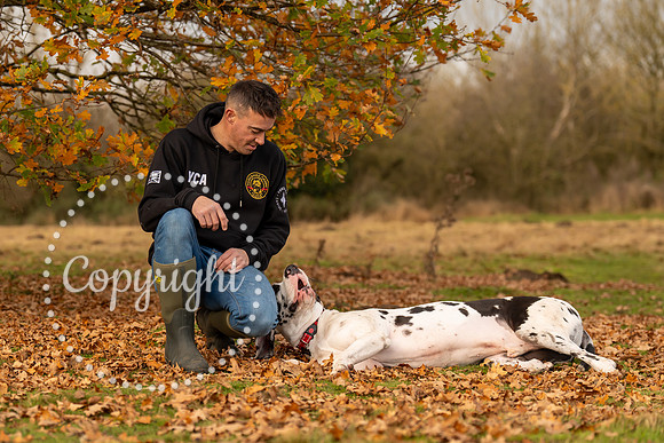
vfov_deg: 12.2
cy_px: 218
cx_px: 259
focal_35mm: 112
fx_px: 2070
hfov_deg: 18.2
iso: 200
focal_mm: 91
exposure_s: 1/800
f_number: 3.5
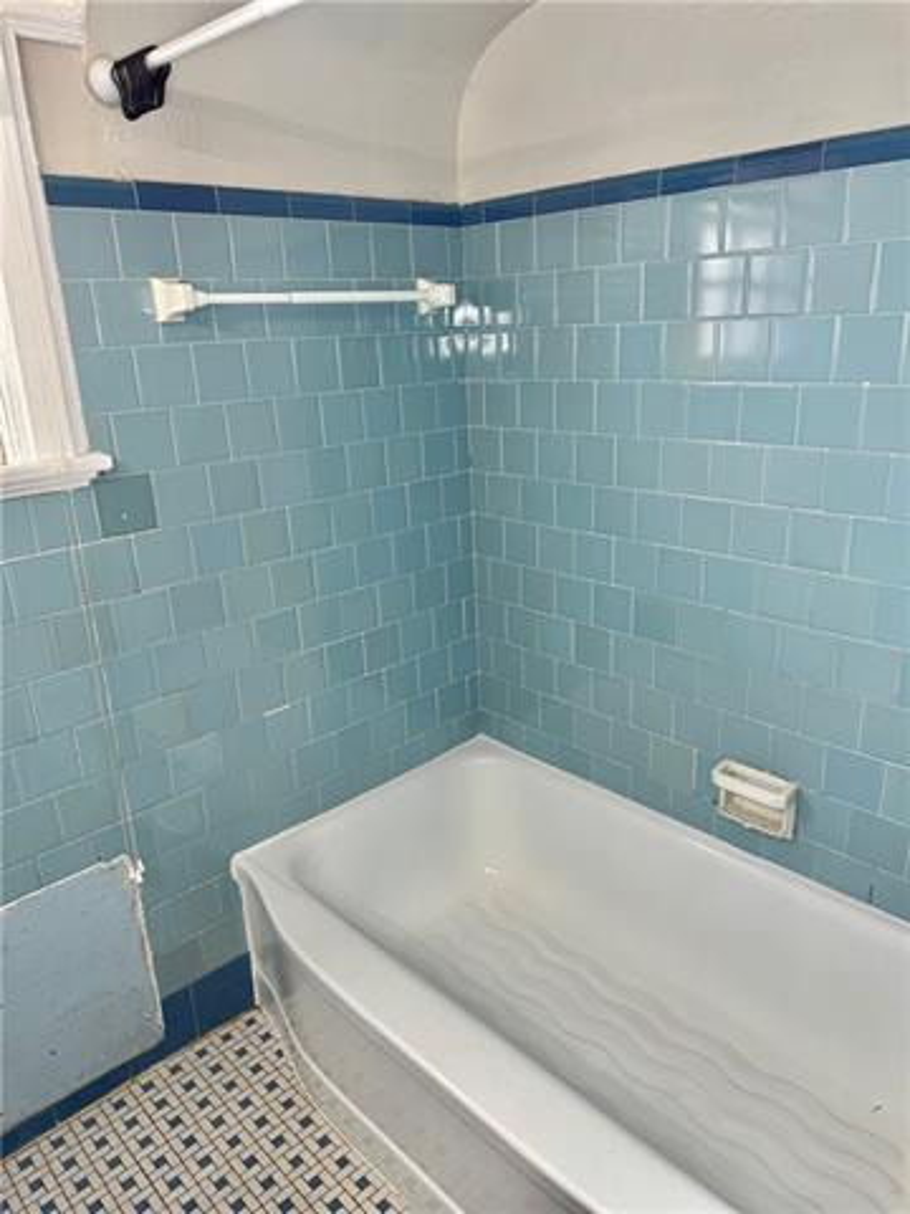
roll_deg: +3.0
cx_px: 455
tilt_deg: -17.2
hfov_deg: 56.8
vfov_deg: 71.6
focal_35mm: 24
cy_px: 607
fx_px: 841
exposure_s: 1/60
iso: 100
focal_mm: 6.76
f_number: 1.78
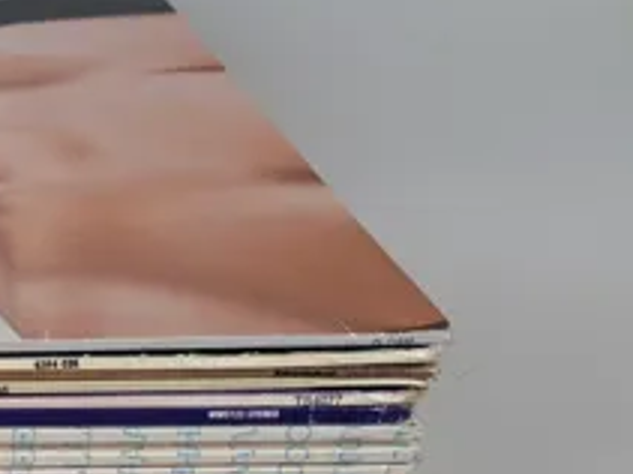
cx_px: -363
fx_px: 1663
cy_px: 342
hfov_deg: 18.6
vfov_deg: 16.2
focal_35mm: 91
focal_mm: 5.23
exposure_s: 1/100
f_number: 1.8
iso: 50
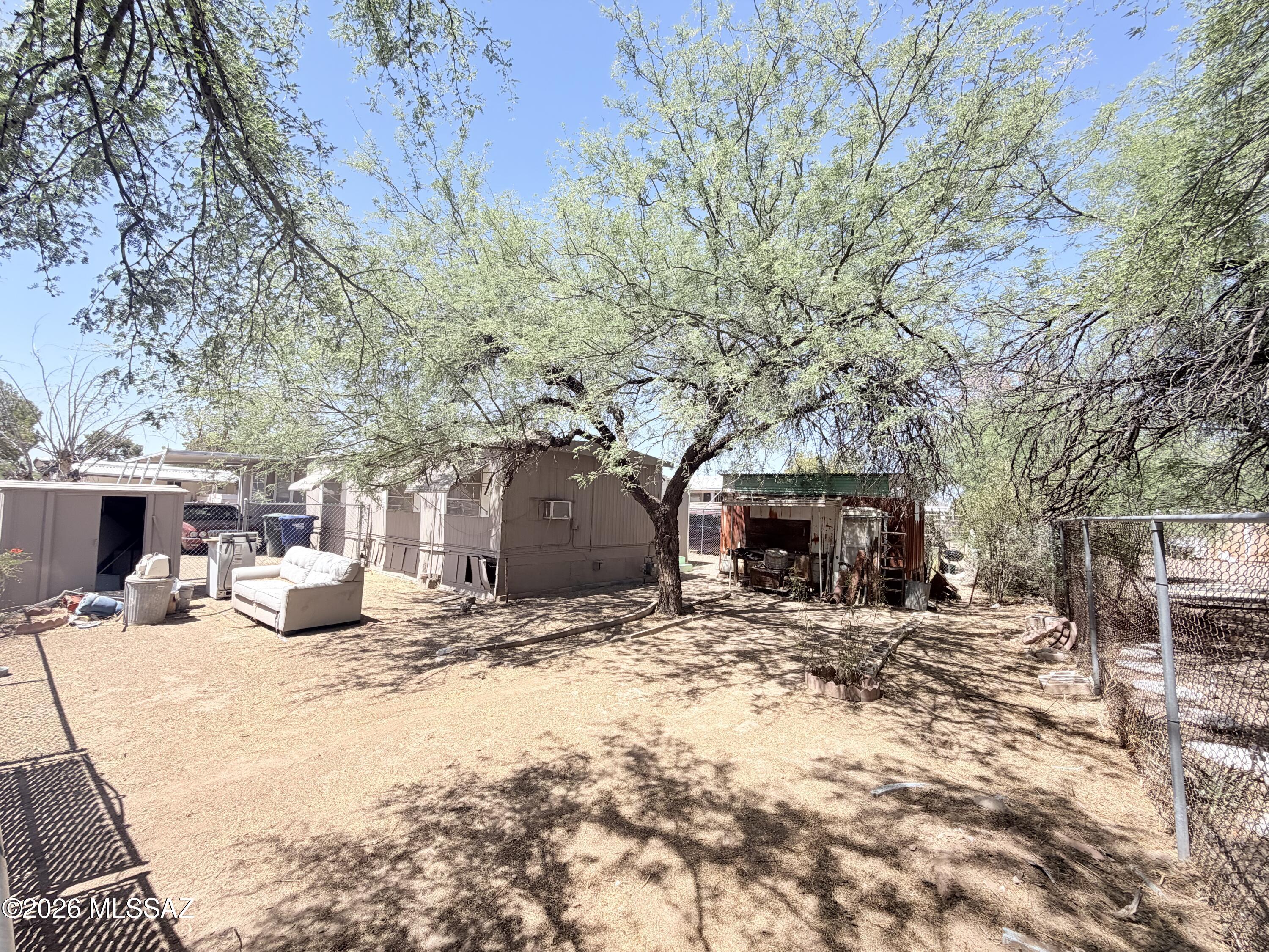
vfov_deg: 85.7
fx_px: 513
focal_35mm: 14
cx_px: 634
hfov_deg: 102.1
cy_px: 476
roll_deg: -2.6
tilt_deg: +4.4
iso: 32
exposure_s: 1/770
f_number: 2.2
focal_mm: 2.22
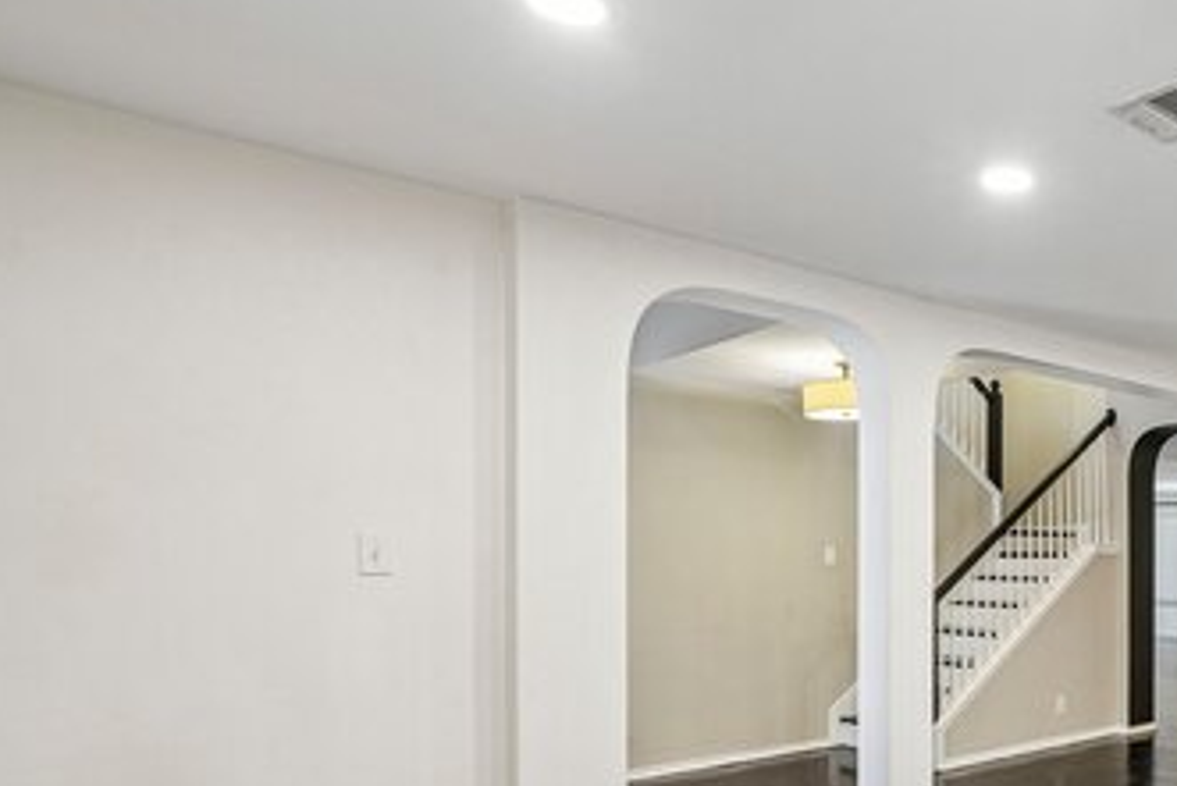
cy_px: 557
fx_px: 949
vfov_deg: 44.0
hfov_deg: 55.2
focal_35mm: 29
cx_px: 1060
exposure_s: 1/10
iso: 500
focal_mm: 15
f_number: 8
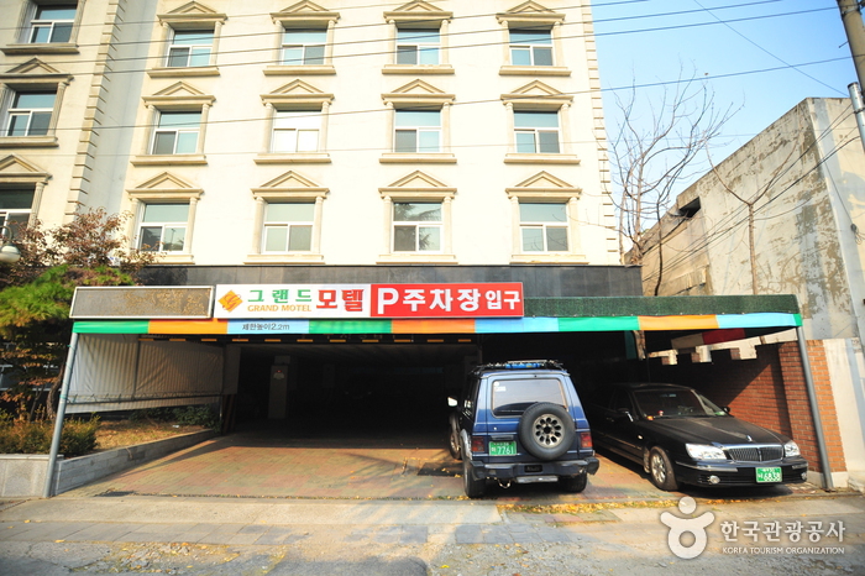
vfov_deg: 70.4
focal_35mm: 17
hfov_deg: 93.3
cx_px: 432
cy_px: 288
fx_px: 408
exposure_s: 1/4000
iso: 1250
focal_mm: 17
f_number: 4
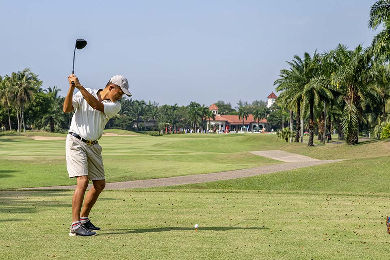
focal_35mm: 70
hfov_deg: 28.8
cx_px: 195
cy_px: 130
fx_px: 758
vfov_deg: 19.5
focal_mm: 70
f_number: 7.1
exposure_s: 1/2000
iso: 500
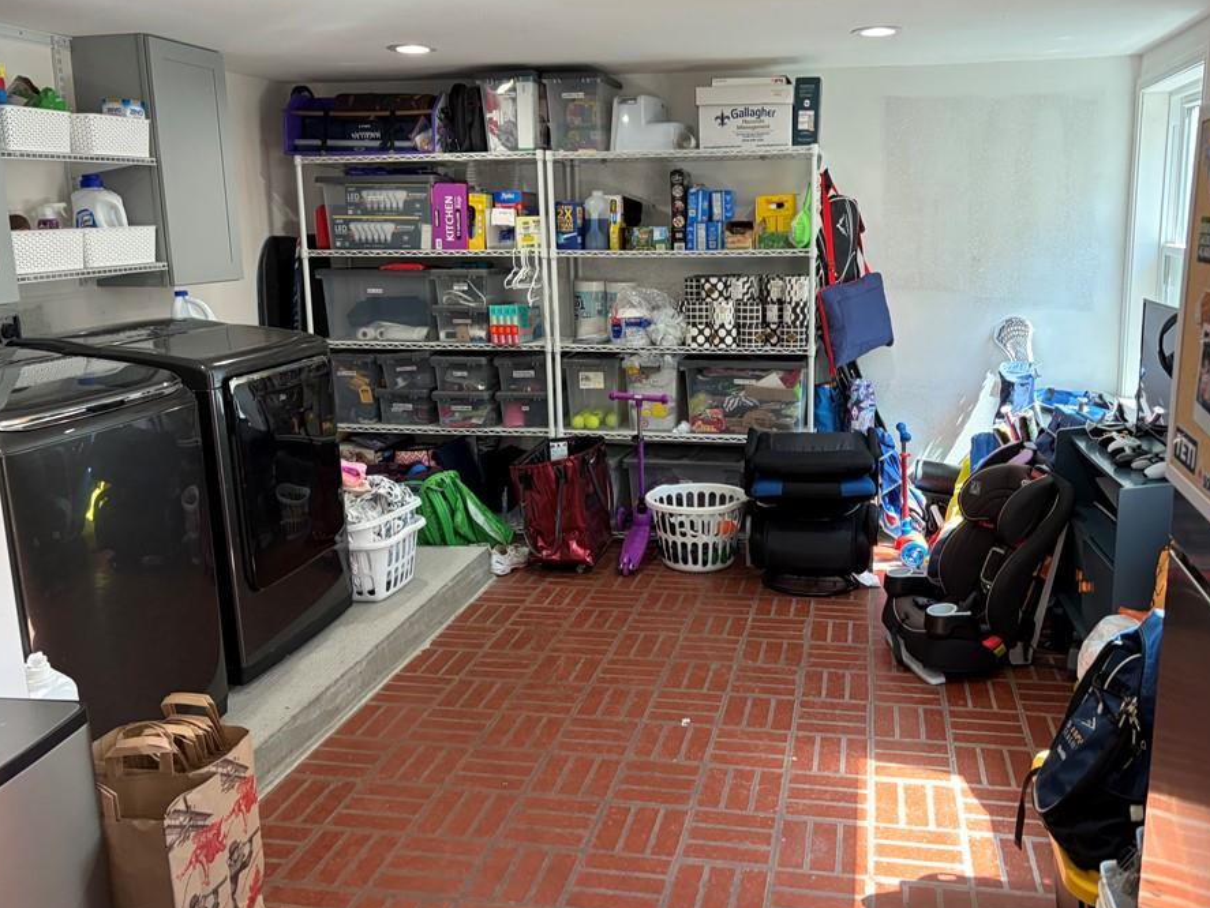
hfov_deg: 59.7
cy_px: 401
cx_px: 683
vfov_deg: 46.7
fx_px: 1049
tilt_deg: -11.1
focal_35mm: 30
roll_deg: +1.3
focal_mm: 5.96
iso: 125
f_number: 1.6
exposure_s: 1/120
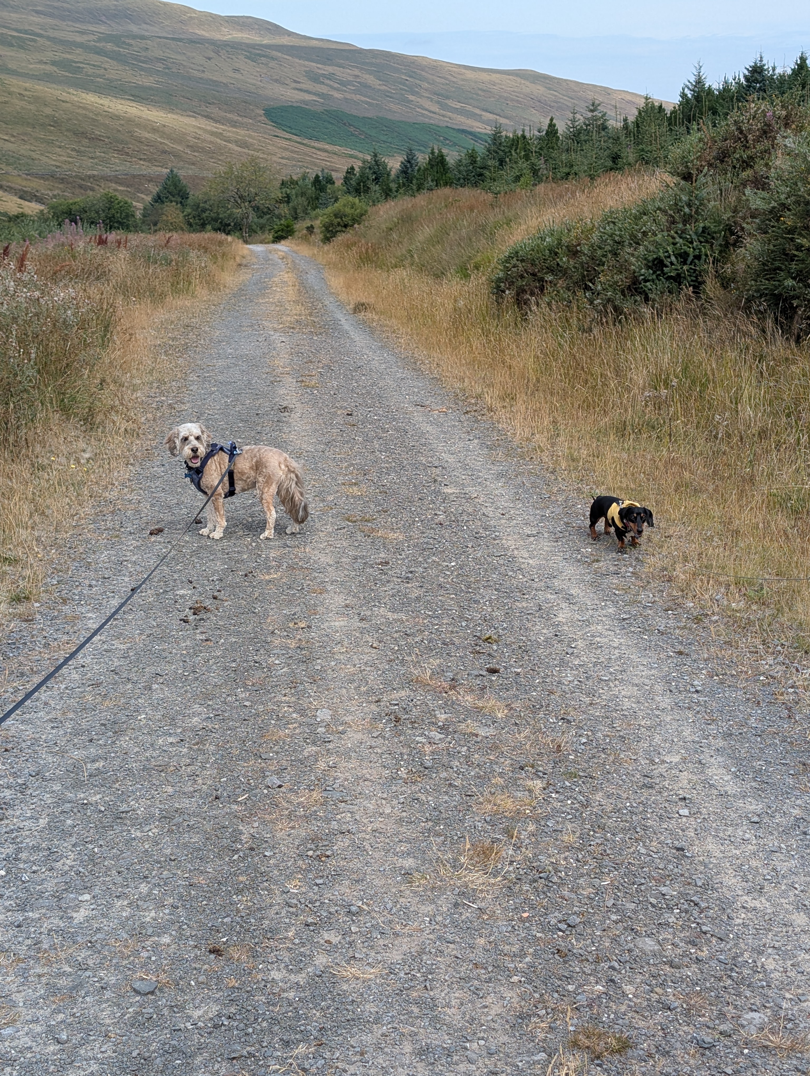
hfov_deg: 29.7
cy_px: 538
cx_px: 405
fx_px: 1525
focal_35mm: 49
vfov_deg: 38.9
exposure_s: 1/550
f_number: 1.68
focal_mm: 6.9
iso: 20
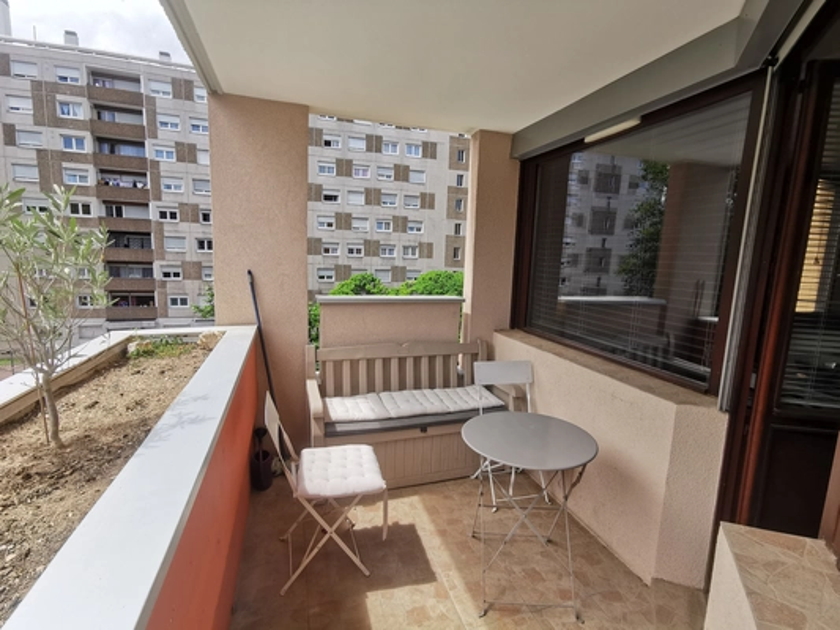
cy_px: 315
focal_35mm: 17
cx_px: 420
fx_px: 413
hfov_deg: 91.0
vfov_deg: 74.8
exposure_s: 1/893
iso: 50
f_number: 2.2
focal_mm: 2.26
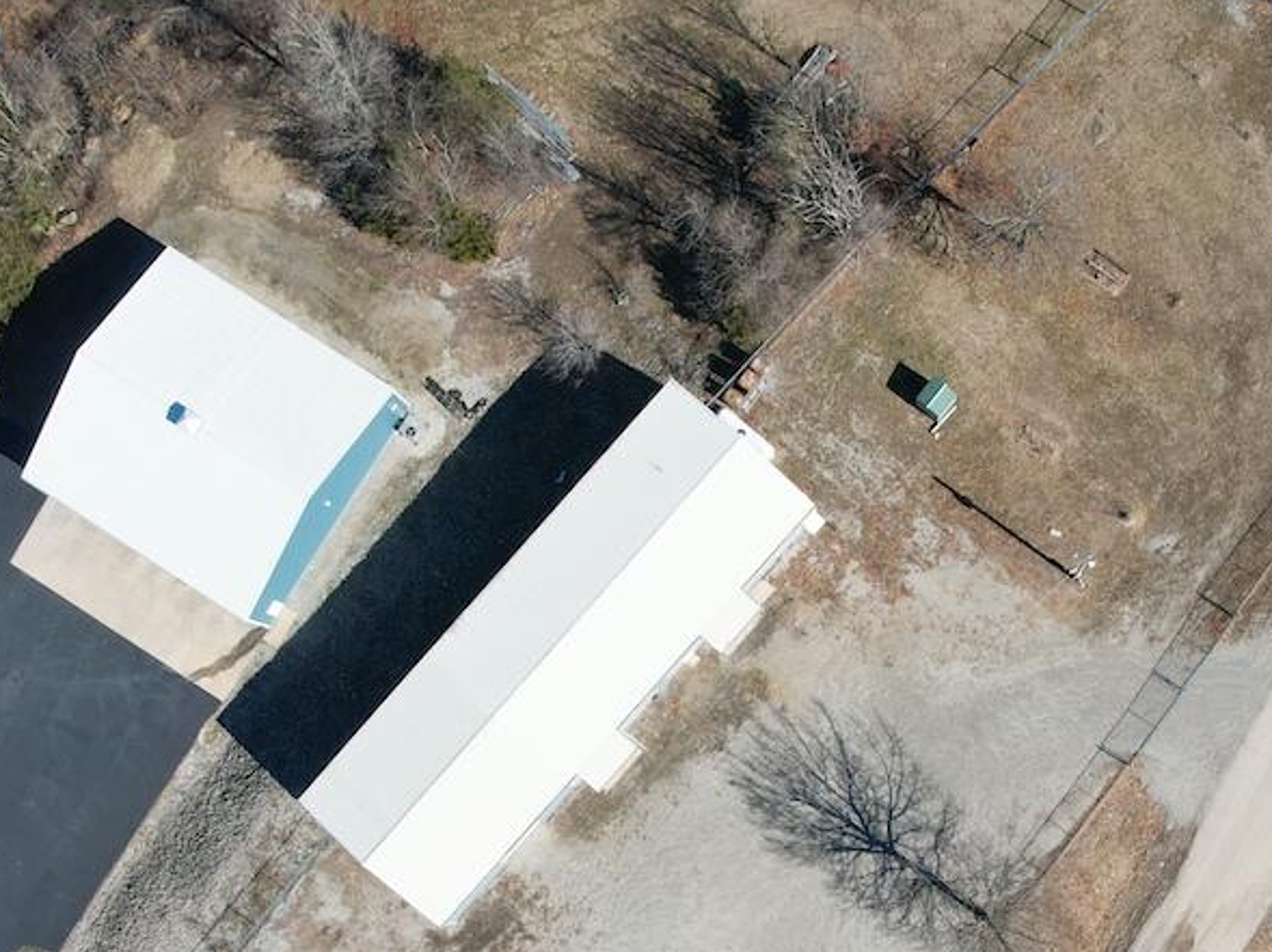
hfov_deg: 40.7
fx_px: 1689
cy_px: 828
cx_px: 853
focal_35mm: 46
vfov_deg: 30.3
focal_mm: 8.38
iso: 200
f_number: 2.8
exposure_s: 1/320
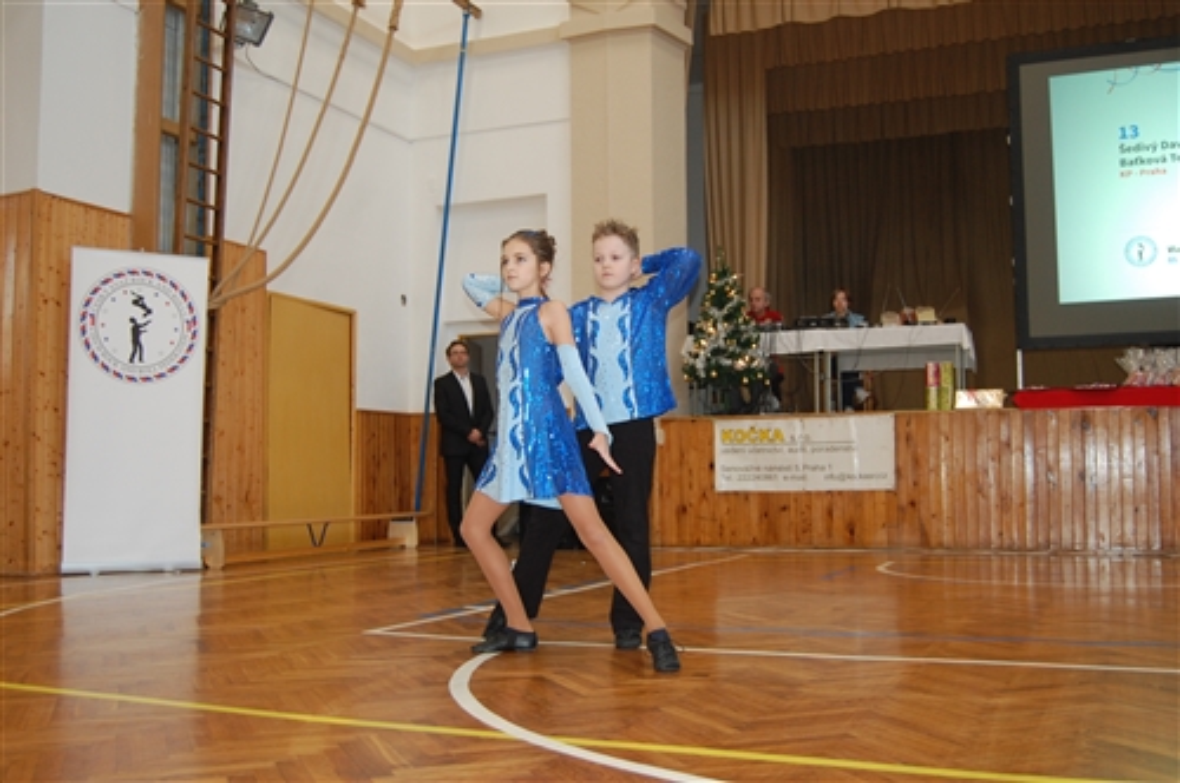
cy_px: 392
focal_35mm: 36
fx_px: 1178
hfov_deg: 53.2
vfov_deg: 36.8
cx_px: 590
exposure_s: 1/60
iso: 400
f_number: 4
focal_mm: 24
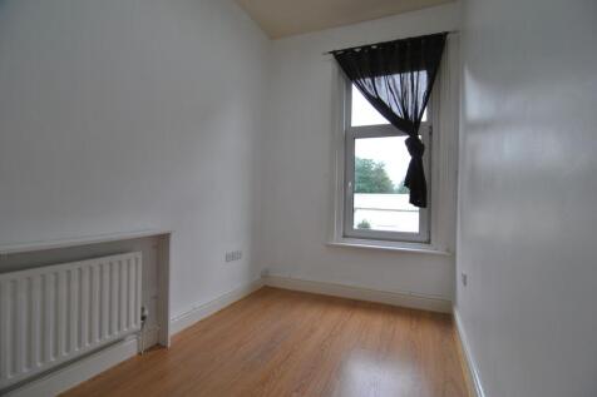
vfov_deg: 72.0
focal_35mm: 16
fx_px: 274
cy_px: 198
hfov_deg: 95.0
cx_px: 298
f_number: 4.5
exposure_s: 1/80
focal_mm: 11
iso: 200
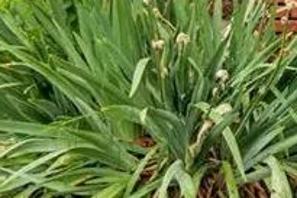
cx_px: 467
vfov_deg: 13.4
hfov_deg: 19.3
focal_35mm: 90
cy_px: -181
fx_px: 743
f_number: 9
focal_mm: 12
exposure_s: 1/125
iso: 100
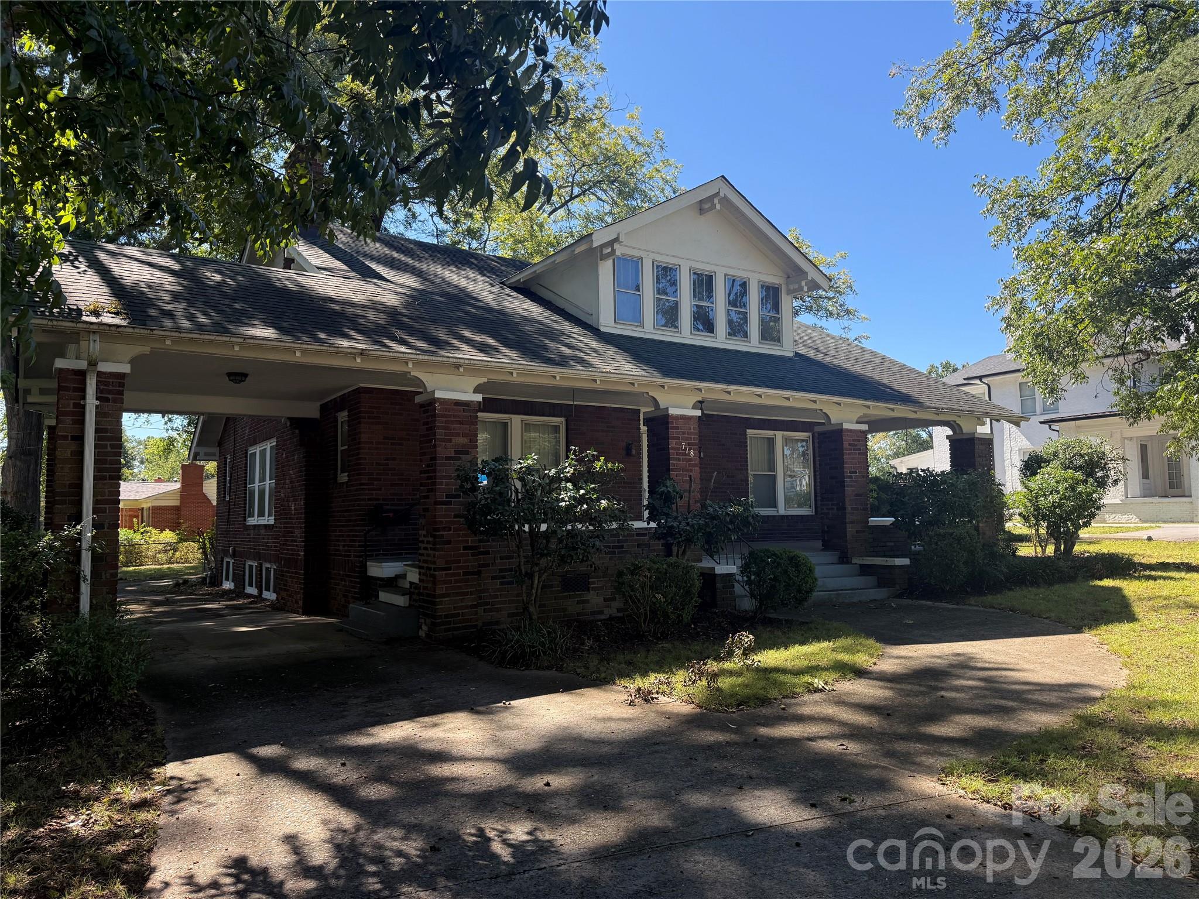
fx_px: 831
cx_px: 600
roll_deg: +1.4
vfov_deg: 56.8
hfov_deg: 71.6
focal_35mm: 24
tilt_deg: +5.4
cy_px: 450
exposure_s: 1/955
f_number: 1.78
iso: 100
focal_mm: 6.76
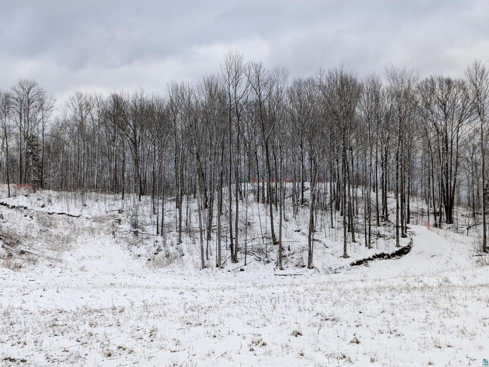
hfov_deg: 38.9
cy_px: 184
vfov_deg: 29.7
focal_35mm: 49
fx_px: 692
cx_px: 244
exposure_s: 1/242
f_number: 1.7
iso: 51
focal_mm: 4.53
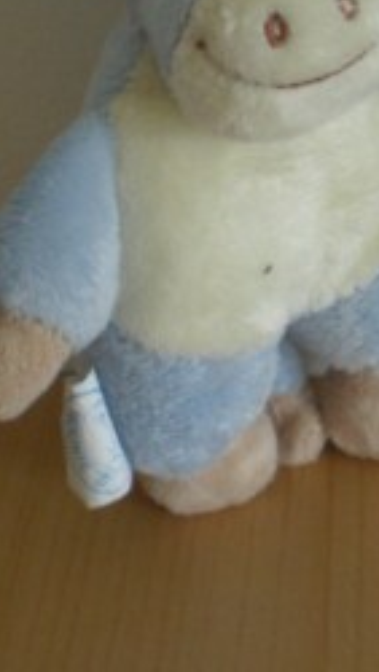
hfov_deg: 14.1
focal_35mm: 86
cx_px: 263
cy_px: 234
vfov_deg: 24.6
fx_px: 1533
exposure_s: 1/32.2
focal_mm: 6.3
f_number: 3.1
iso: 200
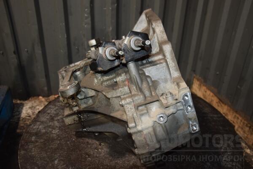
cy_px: 84
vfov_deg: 40.0
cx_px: 126
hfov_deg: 57.2
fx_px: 232
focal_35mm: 33
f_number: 5
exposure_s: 1/60
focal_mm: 22
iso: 800
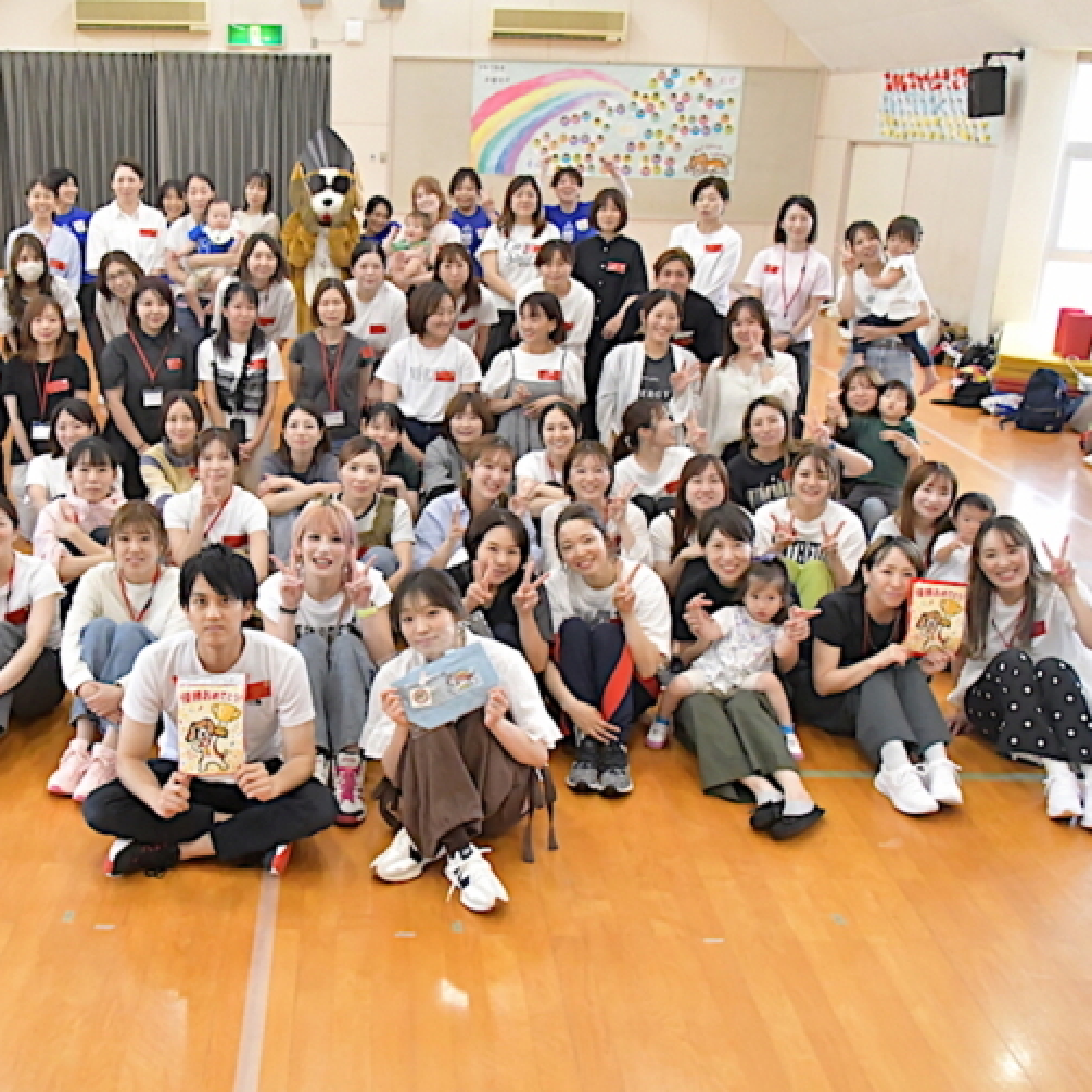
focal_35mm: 35
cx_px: 360
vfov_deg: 47.2
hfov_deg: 46.4
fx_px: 1249
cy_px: 545
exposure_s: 1/200
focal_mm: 18
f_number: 7.1
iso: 10000
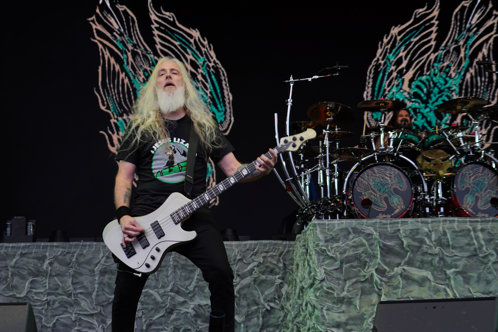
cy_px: 167
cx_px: 175
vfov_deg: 22.6
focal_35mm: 60
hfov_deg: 33.2
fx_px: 830
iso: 100
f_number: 4.5
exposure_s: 1/80
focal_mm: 46
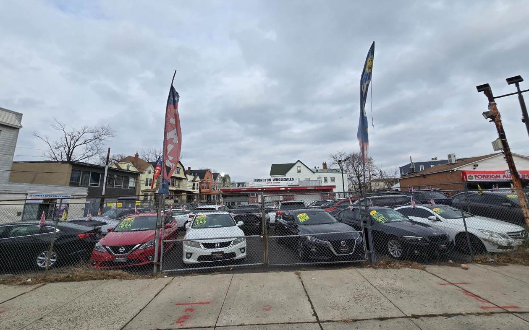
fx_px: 202
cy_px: 159
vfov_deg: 78.6
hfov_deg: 105.3
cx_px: 264
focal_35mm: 14
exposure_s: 1/1372
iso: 50
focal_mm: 2.2
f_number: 2.2
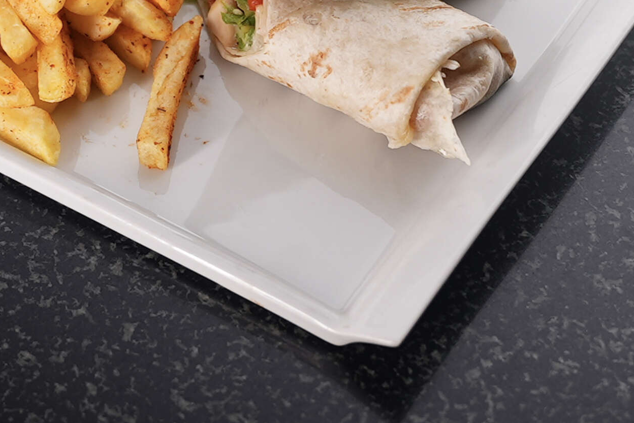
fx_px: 2149
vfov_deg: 11.1
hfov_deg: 16.7
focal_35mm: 122
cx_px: 194
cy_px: 5
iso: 250
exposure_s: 1/30
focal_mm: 36.7
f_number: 2.8
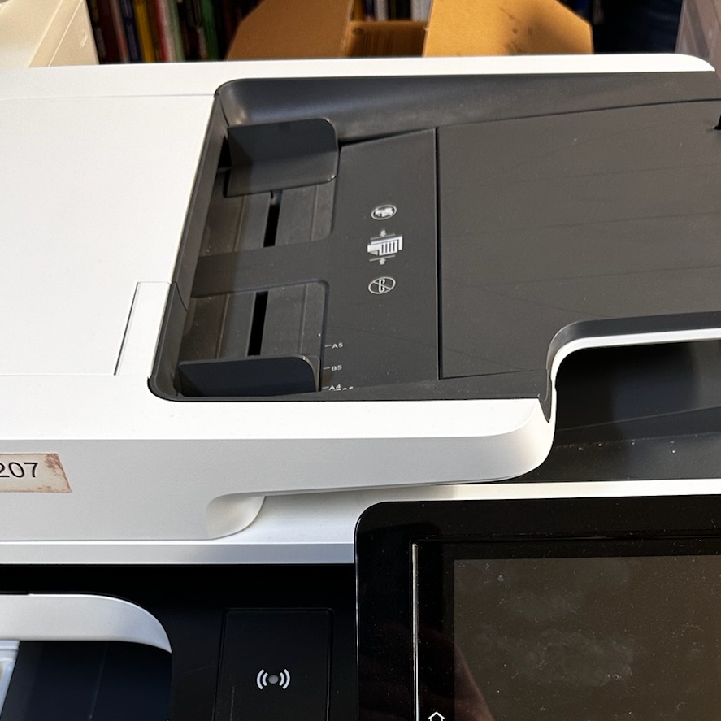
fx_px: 1155
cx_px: 372
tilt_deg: -50.3
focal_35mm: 49
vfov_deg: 32.4
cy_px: 687
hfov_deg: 34.7
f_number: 1.78
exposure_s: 1/50
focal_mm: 6.86
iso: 125
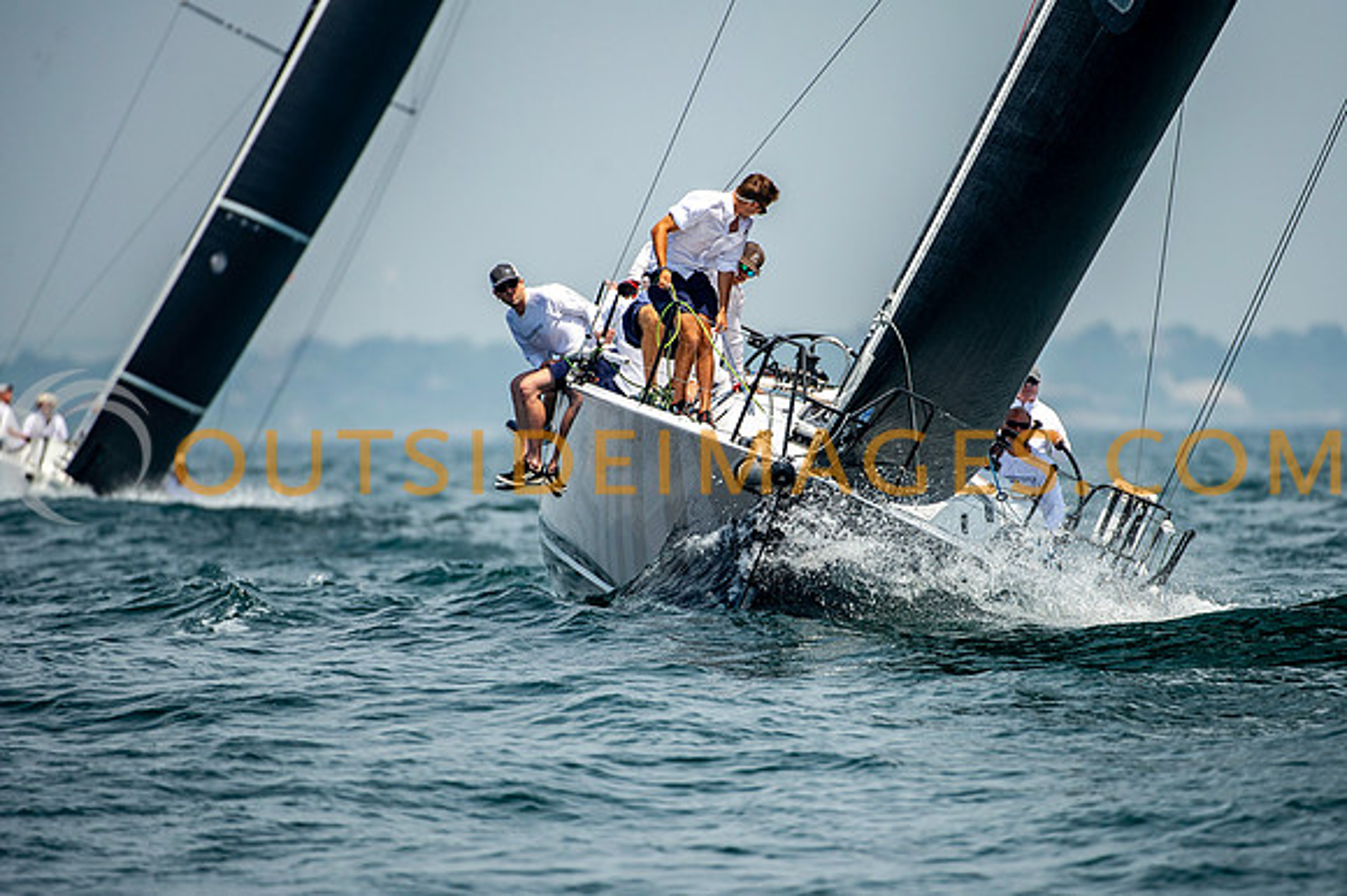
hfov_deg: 4.7
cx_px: 754
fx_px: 16290
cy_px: 480
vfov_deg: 3.2
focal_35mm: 436
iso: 400
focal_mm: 380
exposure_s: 1/2500
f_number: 5
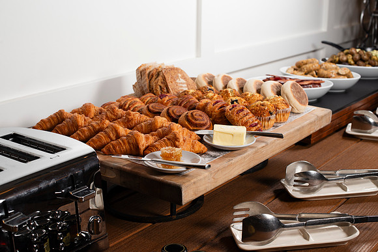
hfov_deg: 39.6
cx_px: 189
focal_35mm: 50
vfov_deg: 27.0
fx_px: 525
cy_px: 126
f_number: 7.1
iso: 250
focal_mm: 50
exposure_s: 1/100
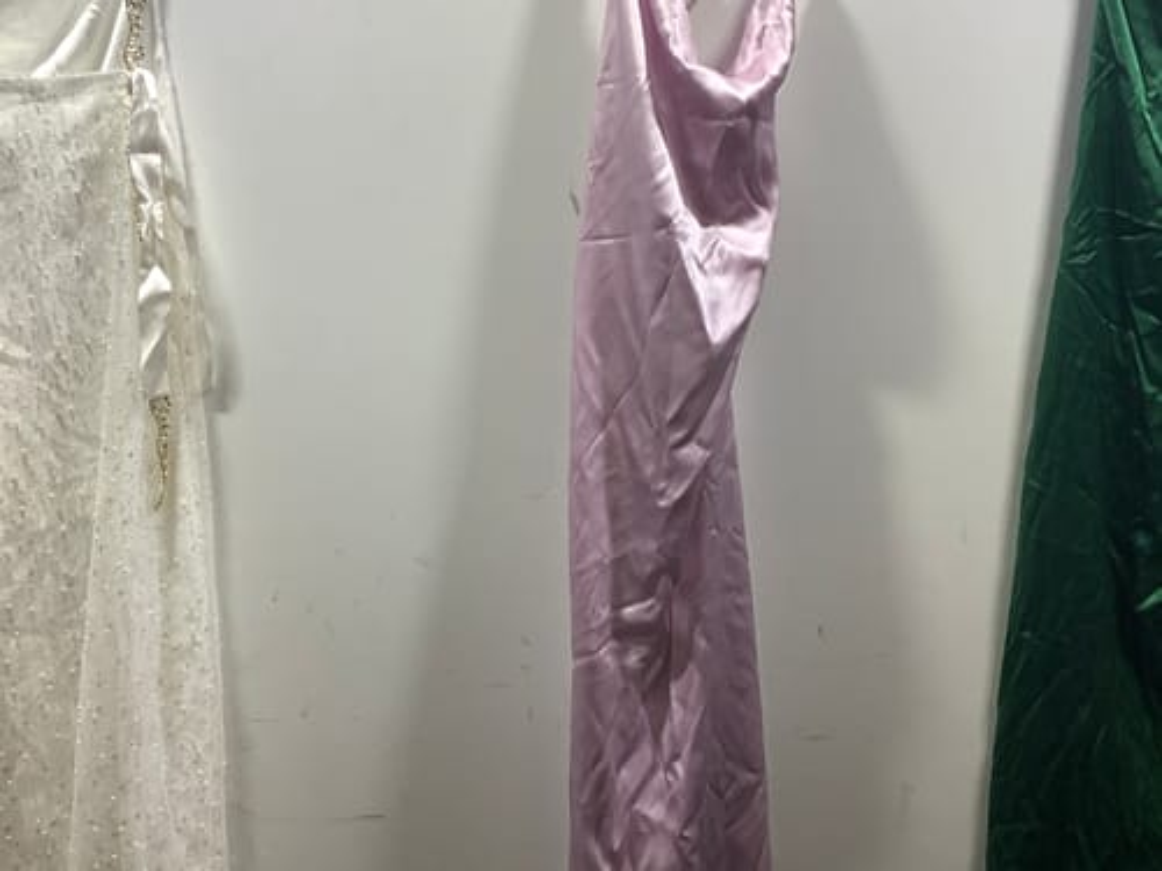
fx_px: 1041
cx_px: 581
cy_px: 436
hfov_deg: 58.4
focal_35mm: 31
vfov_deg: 45.4
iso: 50
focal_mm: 3.3
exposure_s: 1/100
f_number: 2.4
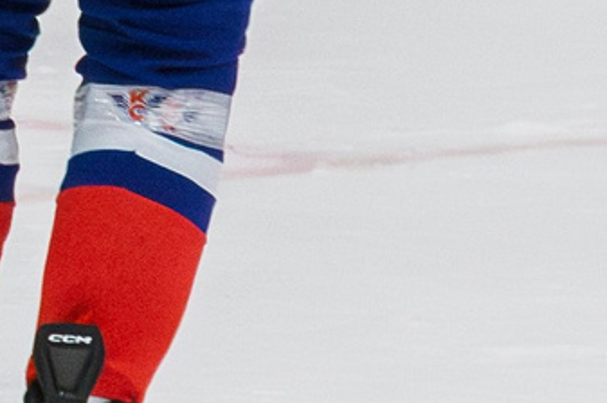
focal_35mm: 2634
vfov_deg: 0.5
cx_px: -1735
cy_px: -785
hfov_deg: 0.8
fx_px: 44368
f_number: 5.6
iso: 4000
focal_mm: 200
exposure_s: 1/1600
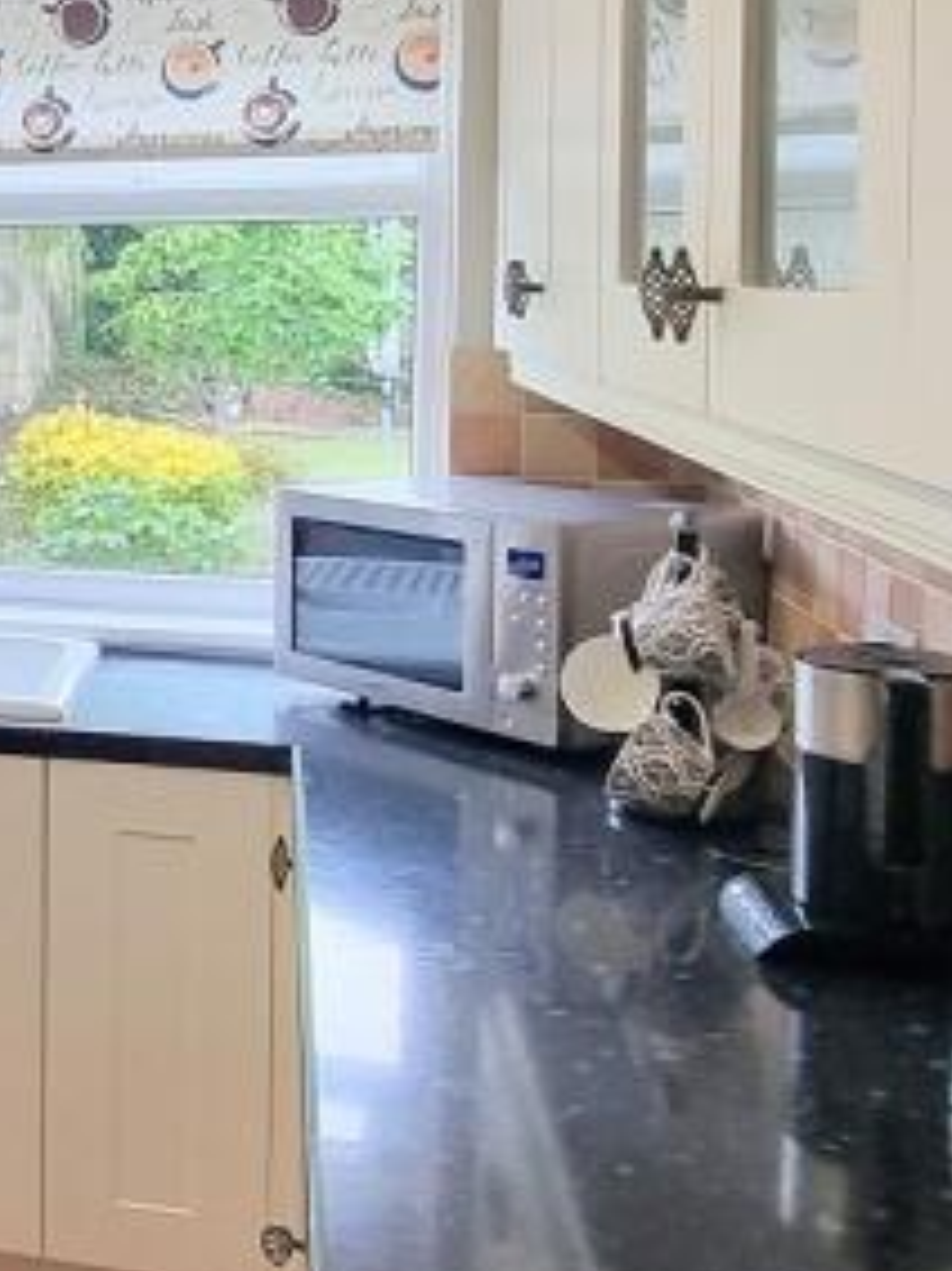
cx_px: -409
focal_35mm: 47
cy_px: 332
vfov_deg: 39.5
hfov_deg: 24.9
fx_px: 1725
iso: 50
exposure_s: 1/100
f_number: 2.2
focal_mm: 2.2
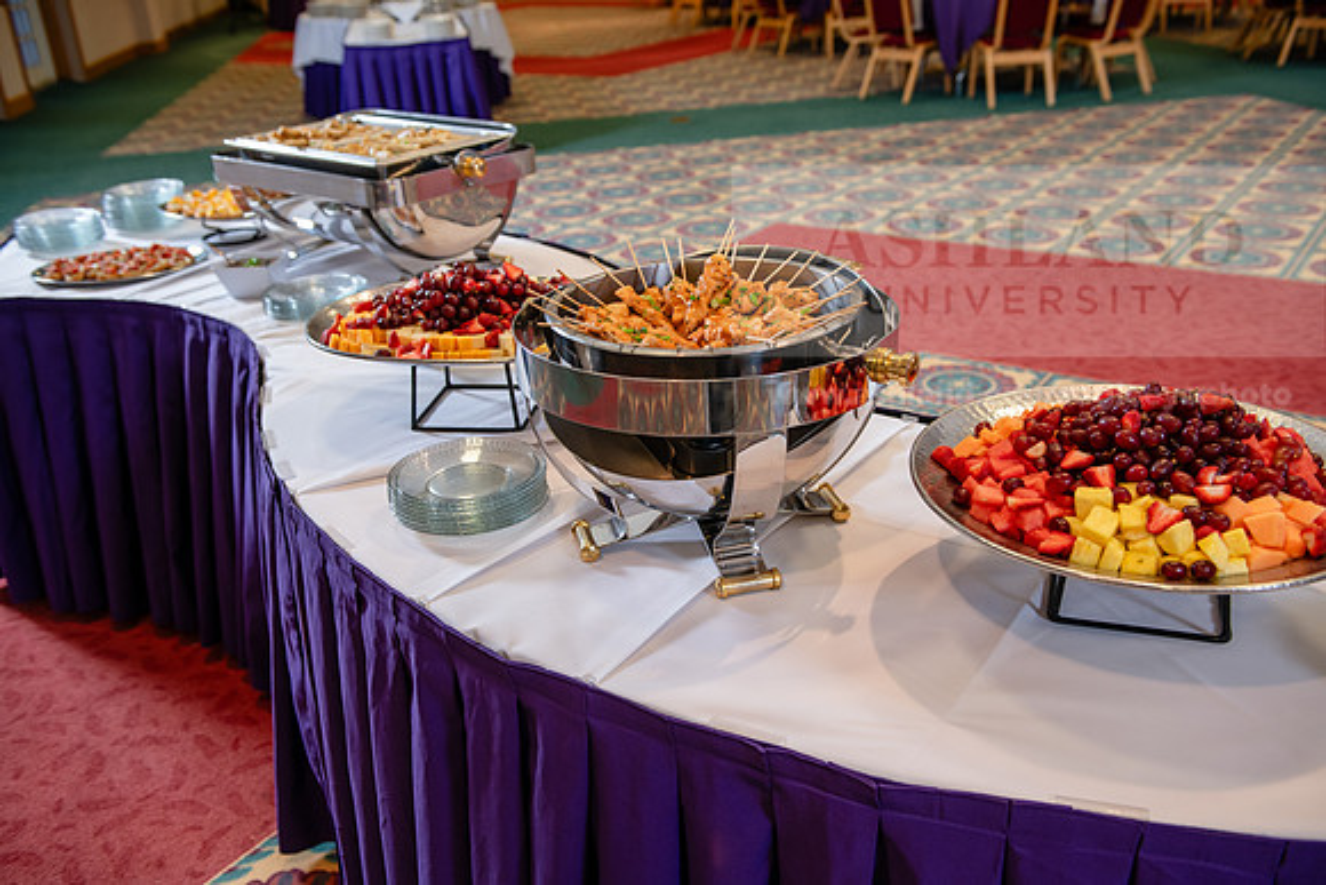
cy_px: 442
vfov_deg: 38.9
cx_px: 663
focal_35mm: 34
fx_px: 1253
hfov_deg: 55.8
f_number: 3.5
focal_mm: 34
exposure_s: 1/80
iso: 320
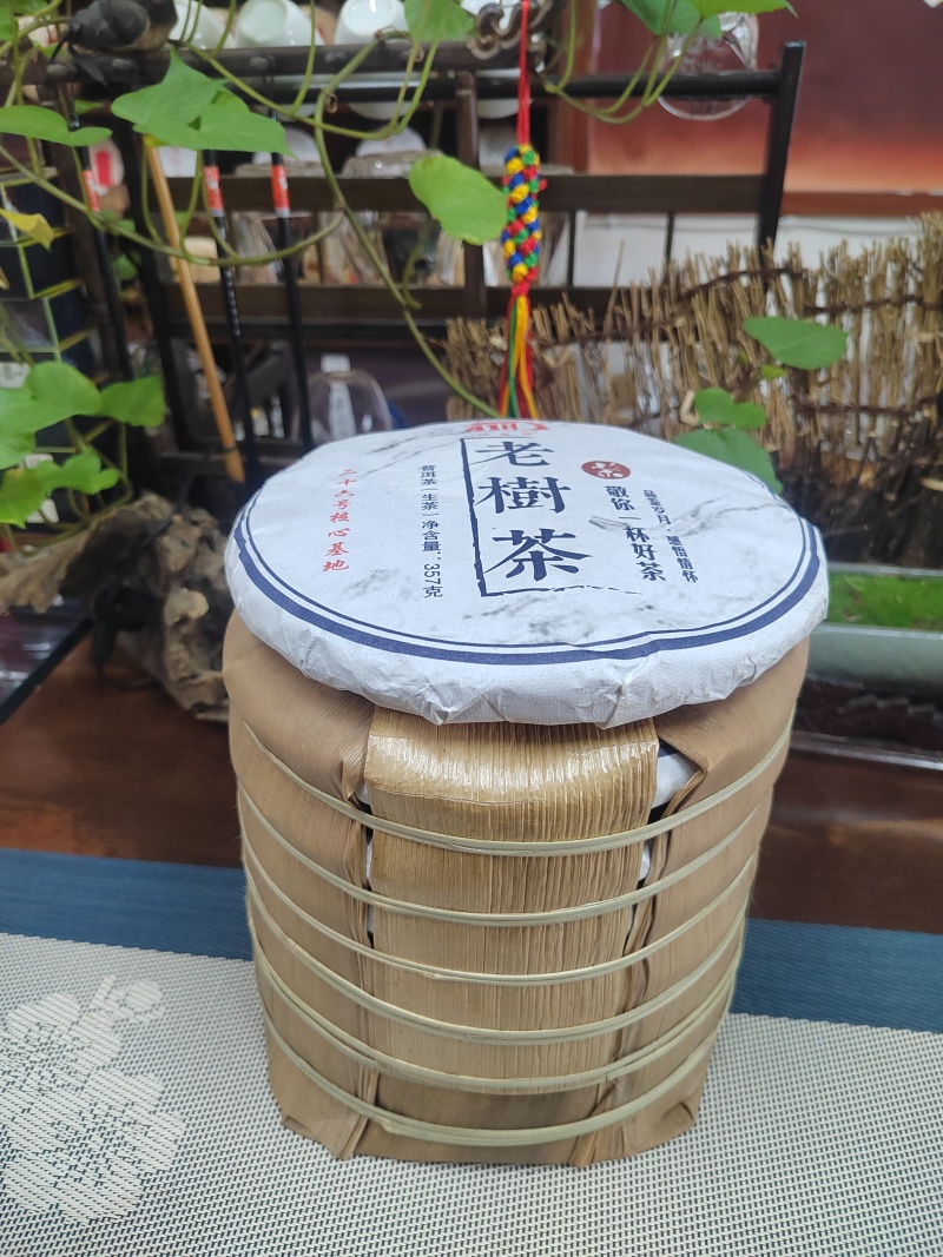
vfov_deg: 73.9
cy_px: 628
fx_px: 836
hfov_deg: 58.9
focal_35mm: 23
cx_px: 472
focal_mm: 5.52
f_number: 1.9
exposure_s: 1/100
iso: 1934
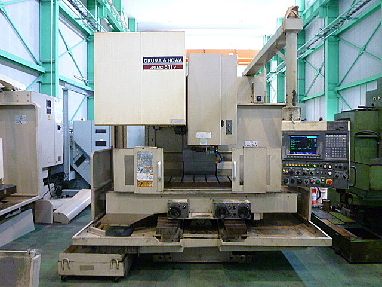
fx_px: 276
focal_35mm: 25
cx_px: 191
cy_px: 144
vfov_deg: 54.9
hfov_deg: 69.4
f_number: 2.8
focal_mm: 4.5
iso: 400
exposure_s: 1/13
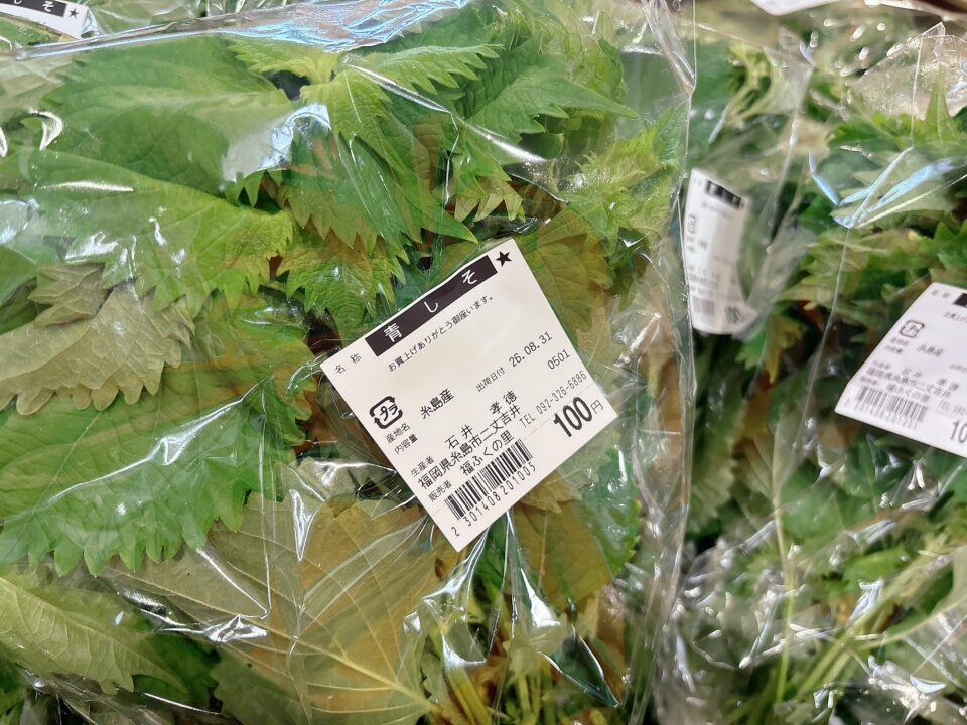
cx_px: 484
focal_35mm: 26
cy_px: 362
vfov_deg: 53.1
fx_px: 726
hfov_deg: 67.3
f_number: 1.6
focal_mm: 5.96
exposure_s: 1/60
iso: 125
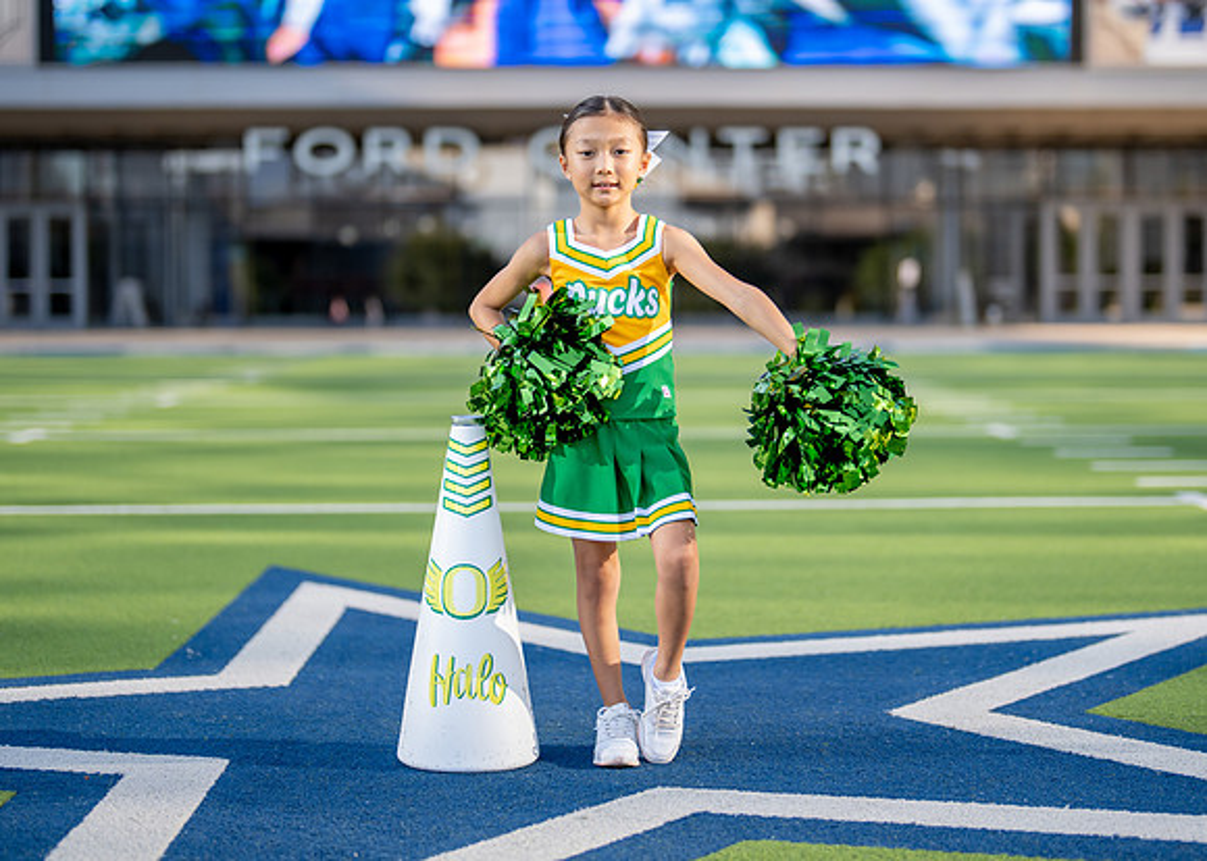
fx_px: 2386
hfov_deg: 28.4
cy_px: 357
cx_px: 664
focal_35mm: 70
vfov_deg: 20.5
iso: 100
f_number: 1.2
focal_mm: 50
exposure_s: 1/3200
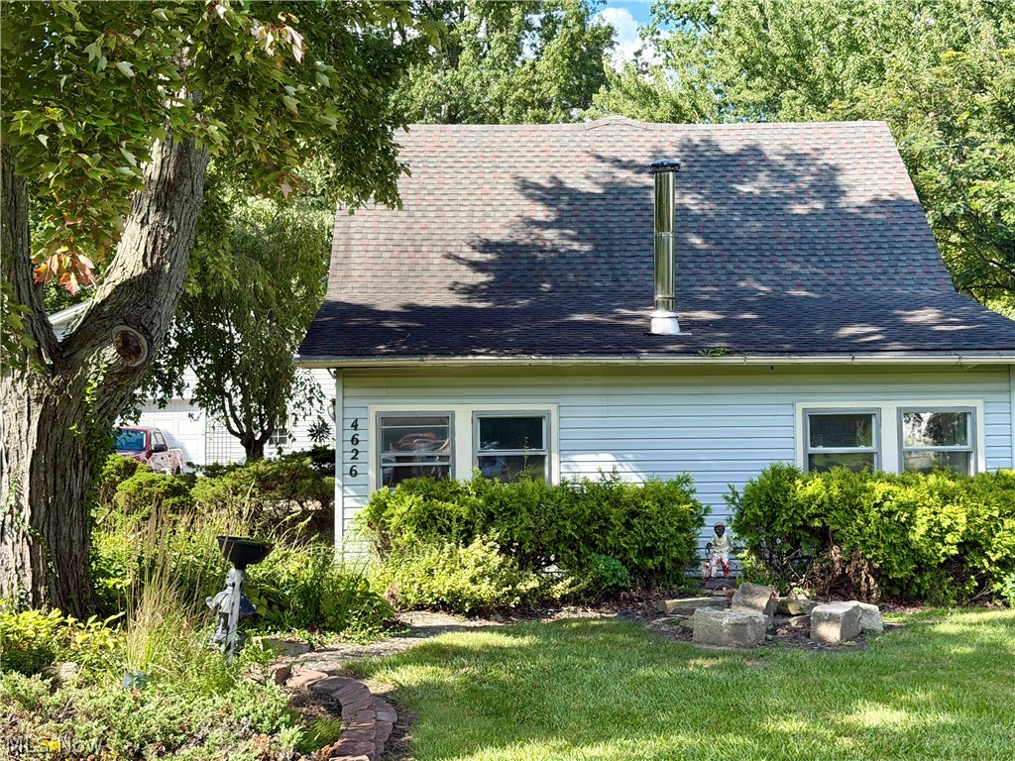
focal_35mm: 48
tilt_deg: +1.9
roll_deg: +0.9
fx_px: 1407
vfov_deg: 30.3
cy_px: 380
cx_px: 508
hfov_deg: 39.7
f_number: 1.78
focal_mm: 6.76
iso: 100
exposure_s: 1/1429
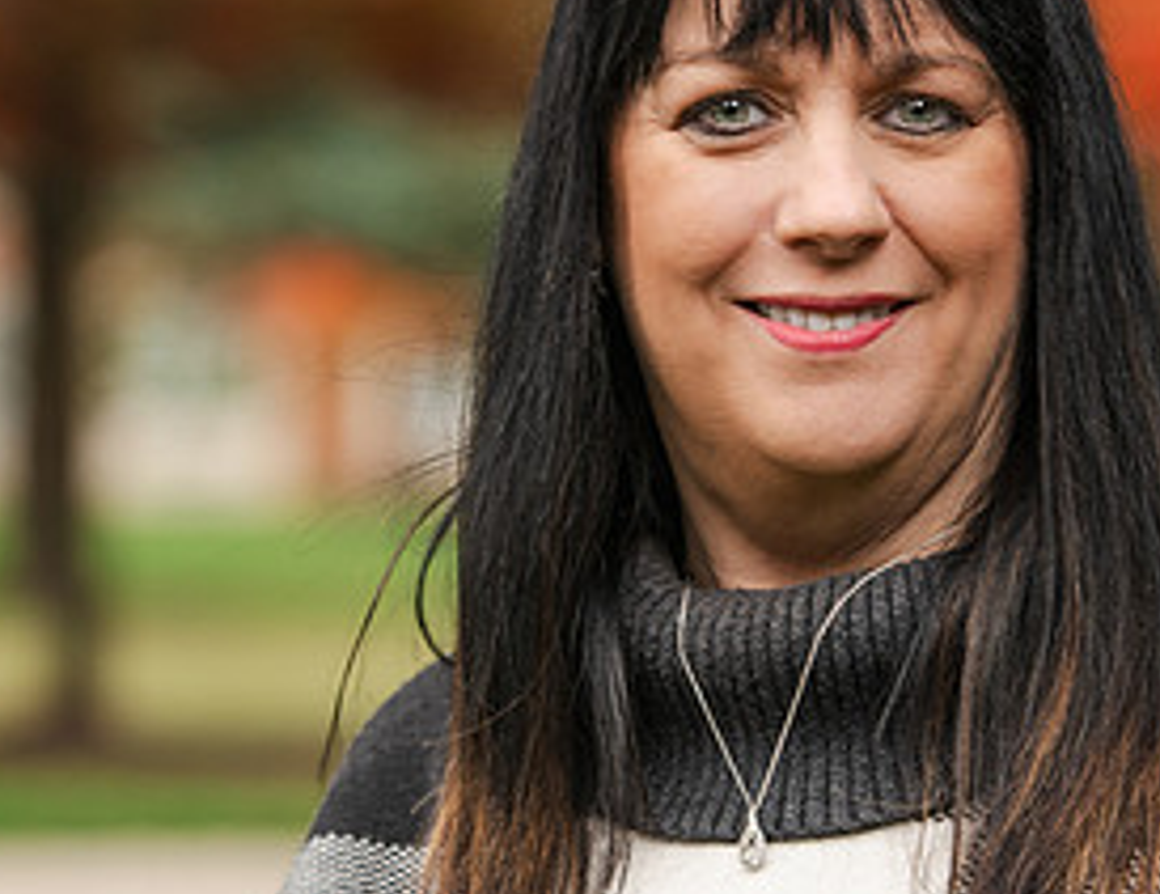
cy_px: 449
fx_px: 9643
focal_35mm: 285
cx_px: 612
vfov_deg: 5.3
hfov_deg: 6.9
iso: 200
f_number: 4
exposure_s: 1/200
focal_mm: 122
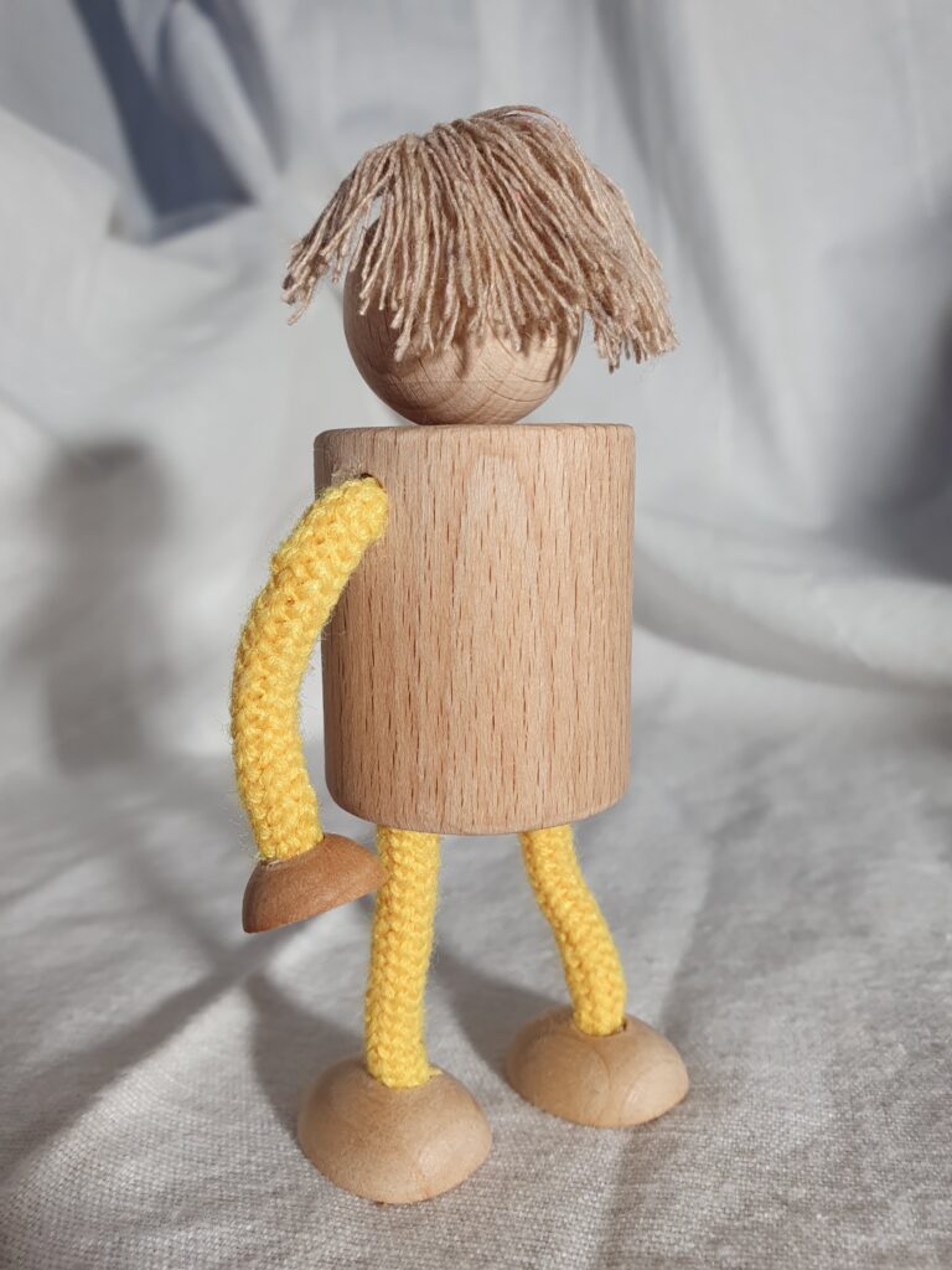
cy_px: 635
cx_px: 476
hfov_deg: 53.1
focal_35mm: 26
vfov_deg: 67.3
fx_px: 953
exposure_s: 1/100
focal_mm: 4.32
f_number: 2.4
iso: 64
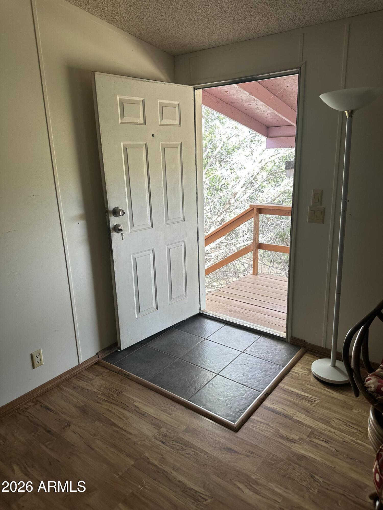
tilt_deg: -14.7
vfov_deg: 71.6
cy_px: 255
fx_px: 354
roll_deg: +0.2
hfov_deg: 56.8
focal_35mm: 24
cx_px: 192
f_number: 1.78
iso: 100
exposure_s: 1/121
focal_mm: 6.86
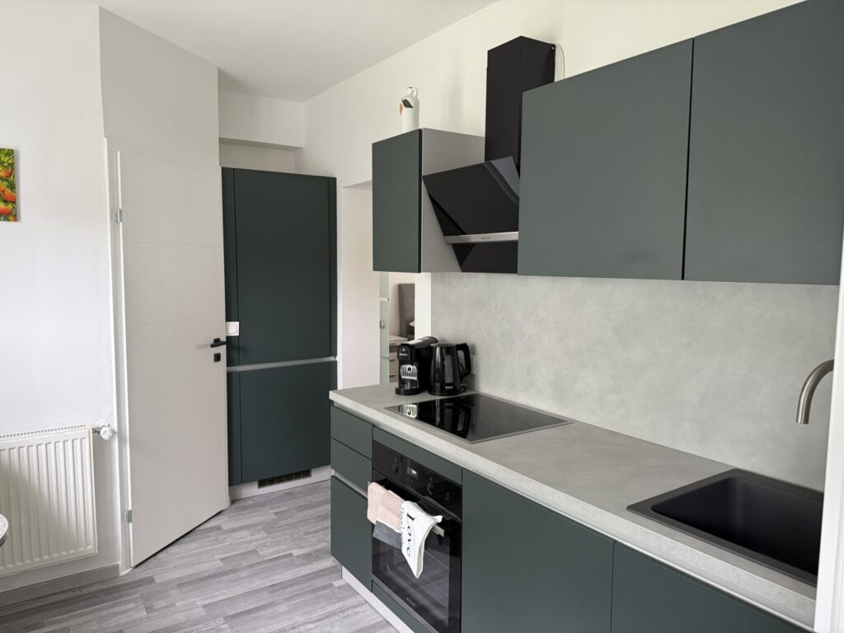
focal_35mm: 24
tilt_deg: -4.7
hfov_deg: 71.6
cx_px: 422
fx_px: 585
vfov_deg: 56.8
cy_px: 316
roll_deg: +0.4
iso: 400
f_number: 1.78
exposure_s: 1/60
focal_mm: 6.76
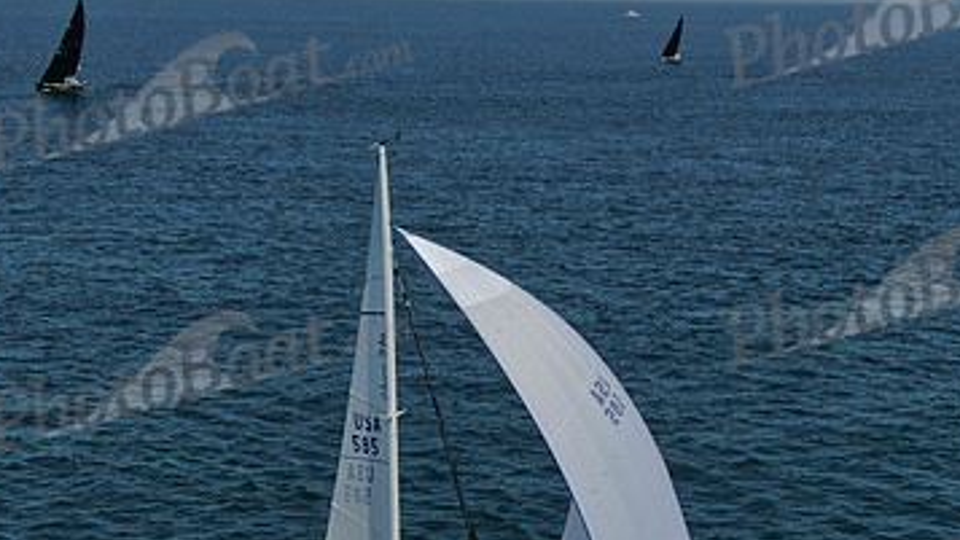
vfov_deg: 14.1
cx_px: 570
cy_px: 488
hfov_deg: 25.0
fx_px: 2164
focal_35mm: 85
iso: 100
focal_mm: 8.6
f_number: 3.8
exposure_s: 1/1600
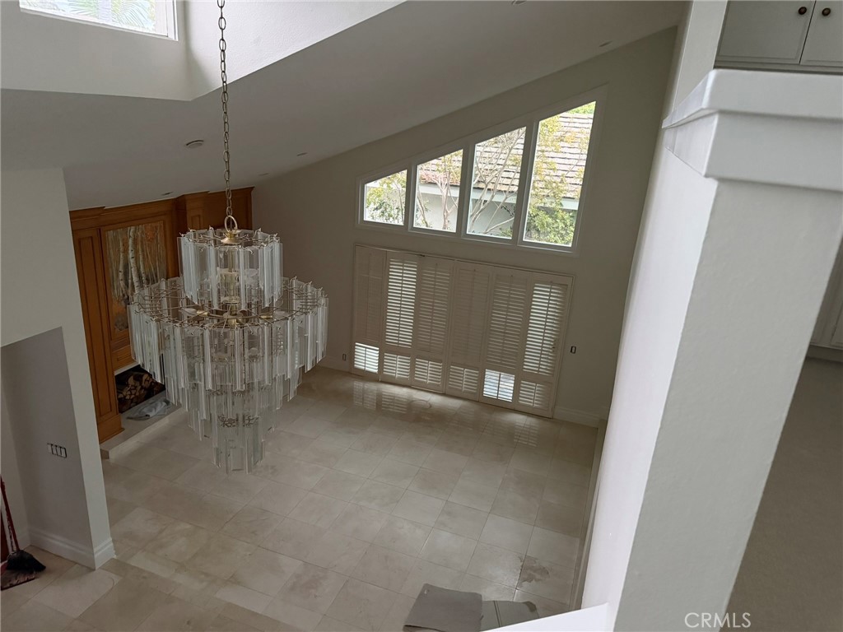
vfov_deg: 56.8
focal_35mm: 24
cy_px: 316
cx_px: 422
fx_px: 584
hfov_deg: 71.6
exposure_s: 1/40
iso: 1000
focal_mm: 6.76
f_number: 1.78
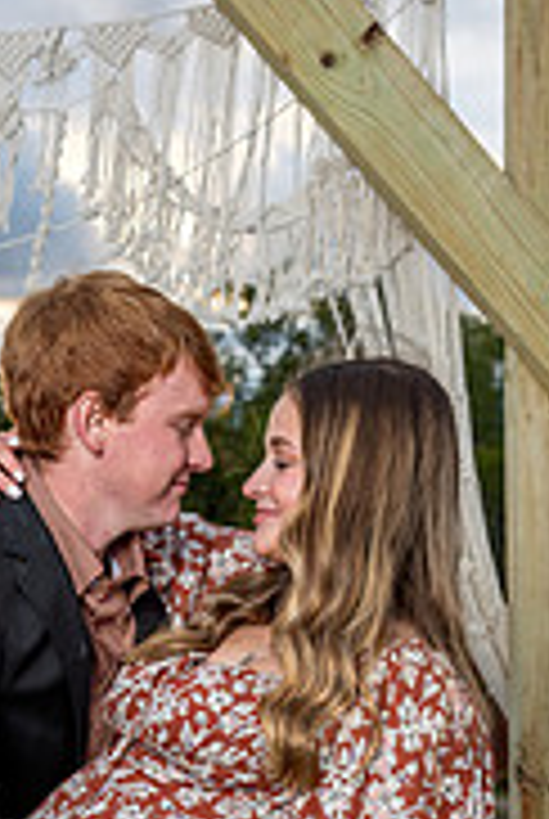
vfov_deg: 17.5
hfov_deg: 12.2
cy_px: 999
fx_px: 2529
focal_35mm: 111
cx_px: -27
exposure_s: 1/200
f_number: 5
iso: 320
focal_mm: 45
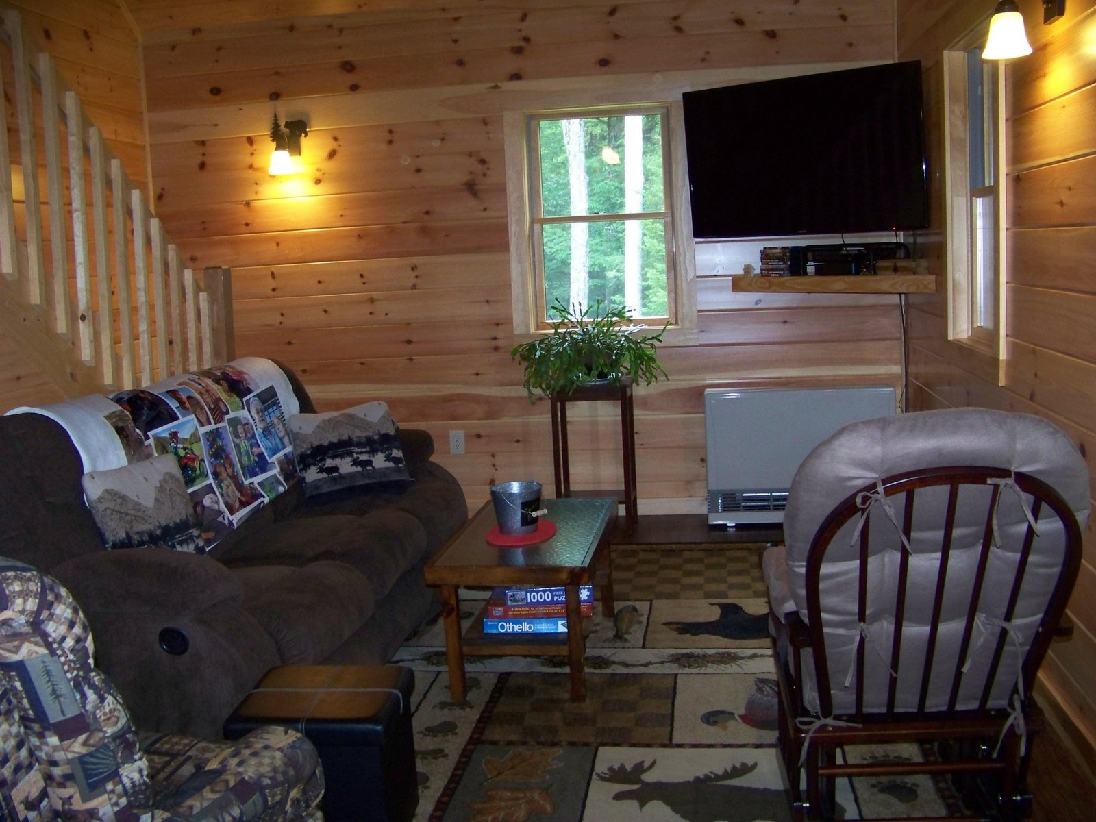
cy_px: 411
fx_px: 1140
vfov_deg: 39.7
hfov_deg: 51.4
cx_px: 548
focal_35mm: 36
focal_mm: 5.85
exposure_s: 1/30
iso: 200
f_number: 2.8
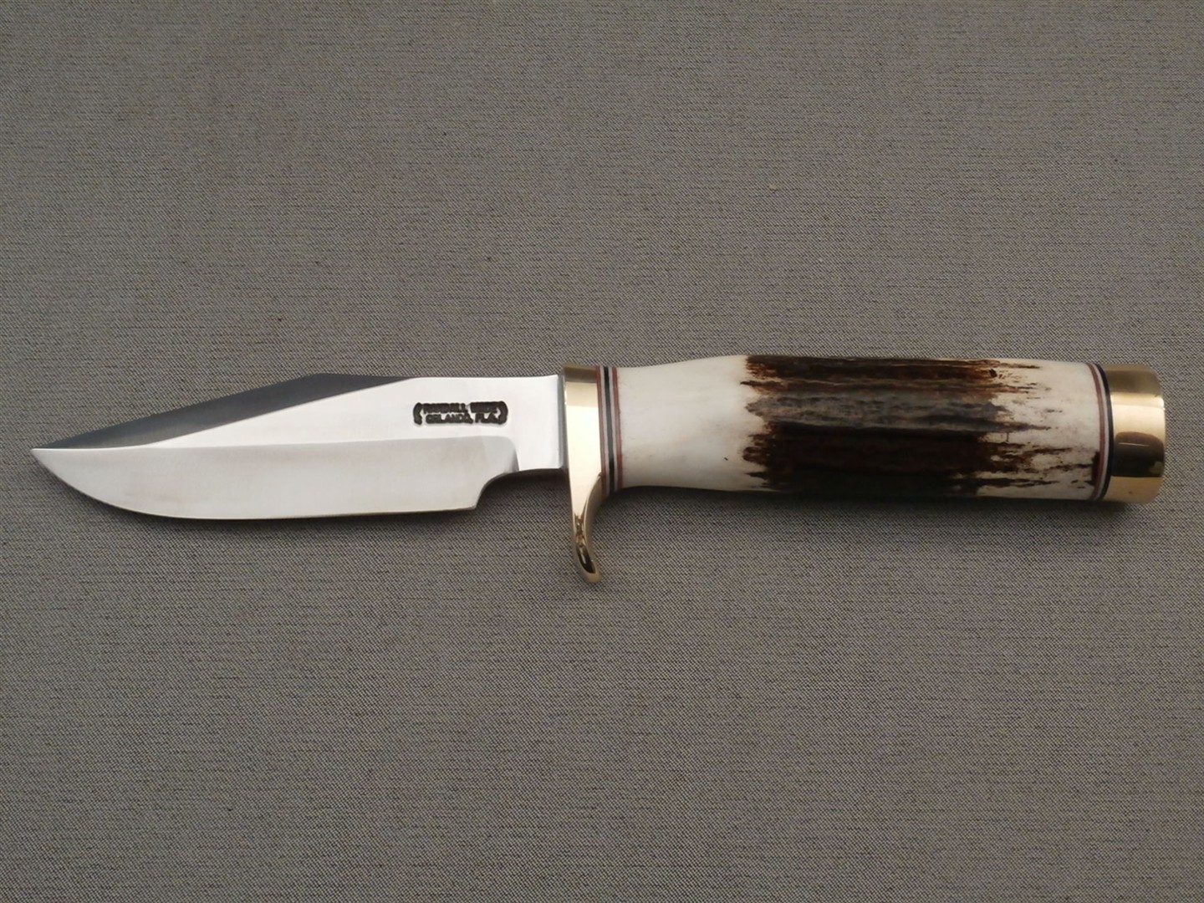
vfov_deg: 29.1
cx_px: 602
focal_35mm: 50
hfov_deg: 38.2
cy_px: 452
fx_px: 1739
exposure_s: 1/20
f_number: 3.9
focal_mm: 8.85
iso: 400
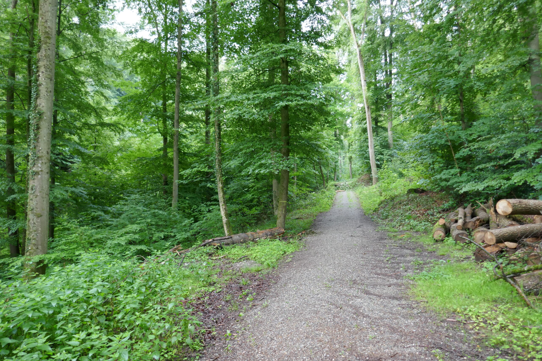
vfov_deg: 51.3
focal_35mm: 25
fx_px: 376
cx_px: 271
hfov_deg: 71.5
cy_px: 180
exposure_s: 1/60
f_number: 2.8
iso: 640
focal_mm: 9.1
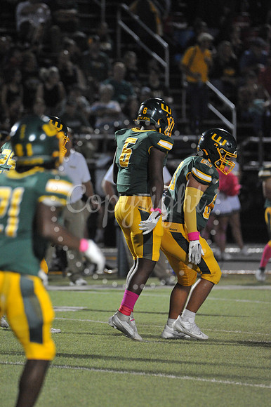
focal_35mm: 460
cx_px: 136
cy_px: 204
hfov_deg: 3.0
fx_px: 5200
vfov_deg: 4.5
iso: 6400
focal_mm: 460
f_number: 6.3
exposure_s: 1/200
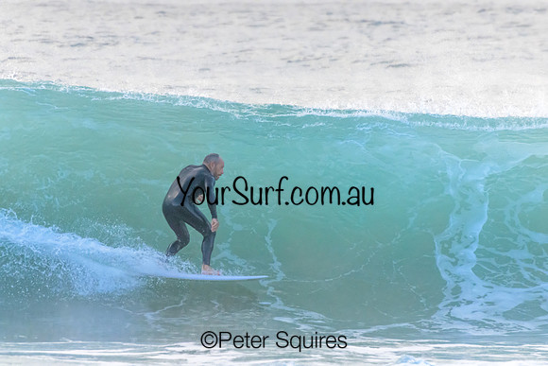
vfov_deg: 2.0
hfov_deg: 3.0
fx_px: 10353
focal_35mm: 680
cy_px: 183
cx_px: 274
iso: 6400
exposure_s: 1/2000
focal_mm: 680
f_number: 11
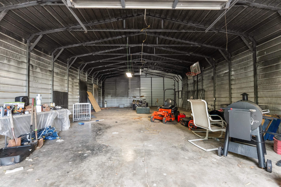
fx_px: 109
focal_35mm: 14
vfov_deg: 81.3
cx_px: 140
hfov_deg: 104.2
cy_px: 94
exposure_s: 1/30
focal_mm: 14
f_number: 5
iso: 3200
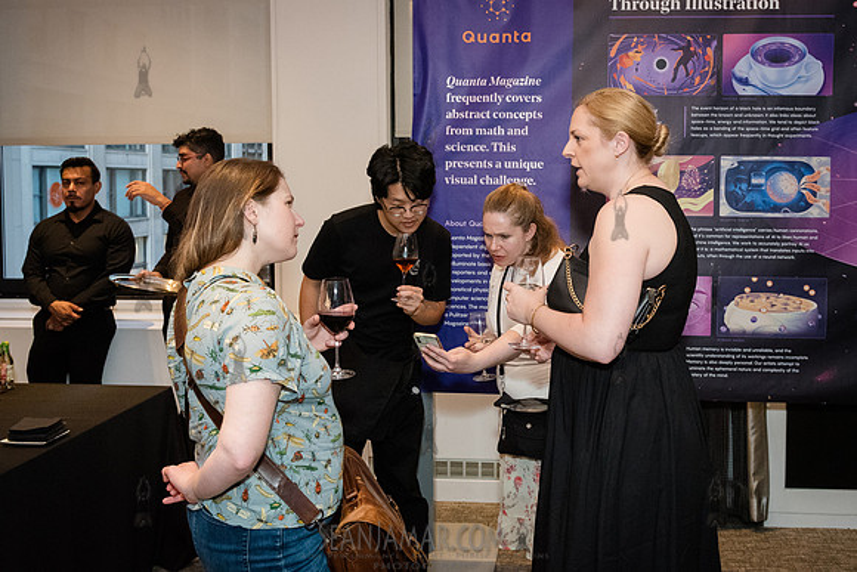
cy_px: 226
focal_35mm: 39
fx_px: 932
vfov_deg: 34.0
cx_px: 494
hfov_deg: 49.2
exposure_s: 1/250
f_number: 4.5
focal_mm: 29
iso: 6400
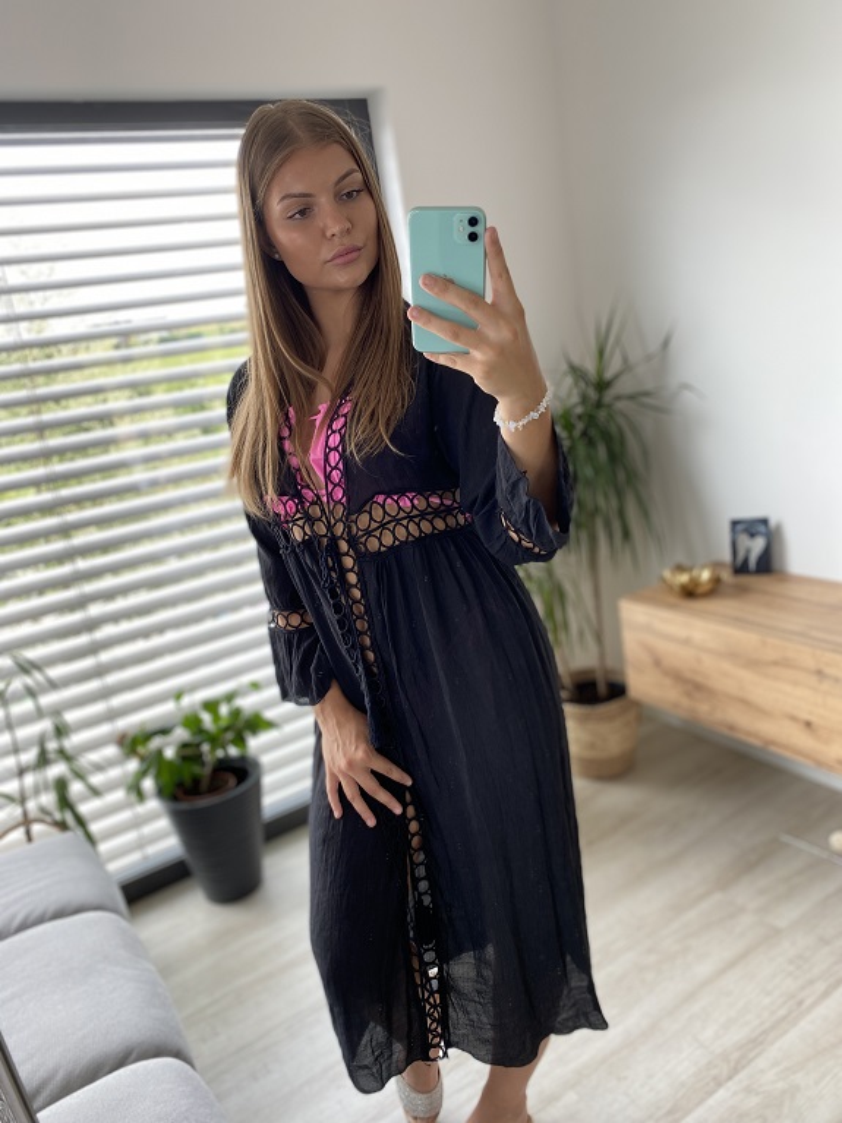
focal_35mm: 26
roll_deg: +10.5
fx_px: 843
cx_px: 421
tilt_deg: -25.9
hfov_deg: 53.1
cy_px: 562
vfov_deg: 67.3
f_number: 1.8
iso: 40
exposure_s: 1/122
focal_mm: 4.25
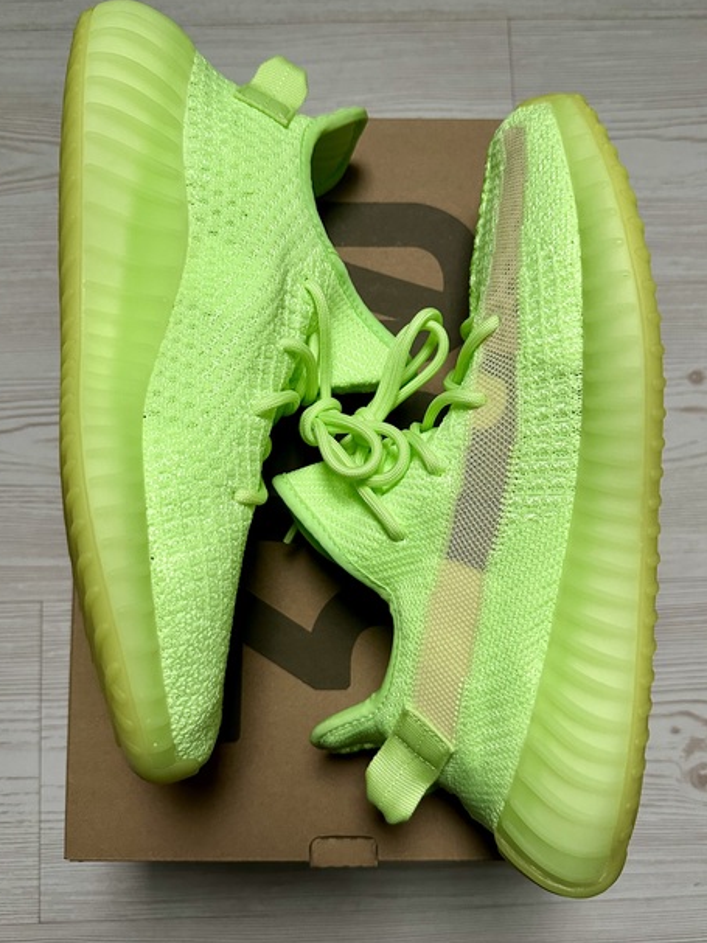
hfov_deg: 51.3
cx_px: 374
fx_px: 736
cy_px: 461
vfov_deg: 65.3
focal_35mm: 27
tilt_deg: -83.1
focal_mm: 6.86
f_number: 1.78
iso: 500
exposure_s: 1/60
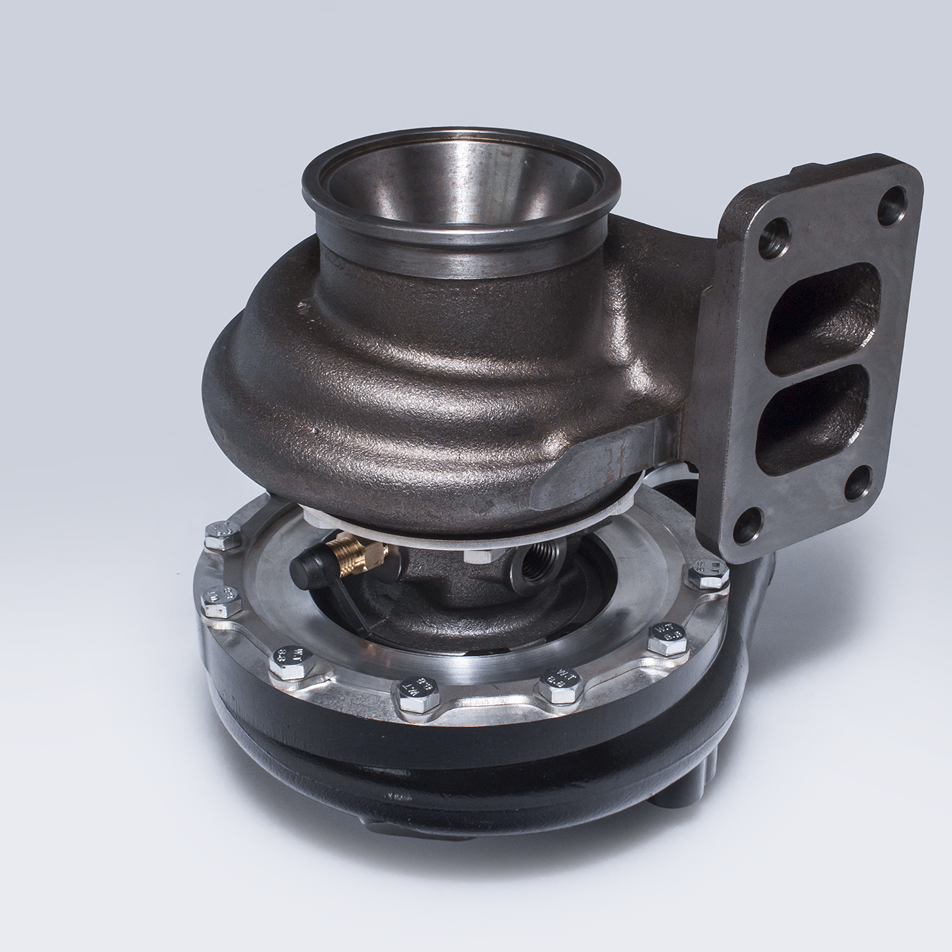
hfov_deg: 28.8
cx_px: 519
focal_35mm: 60
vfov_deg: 28.8
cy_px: 476
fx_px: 1856
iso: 100
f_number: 20
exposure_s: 1/50
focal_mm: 31
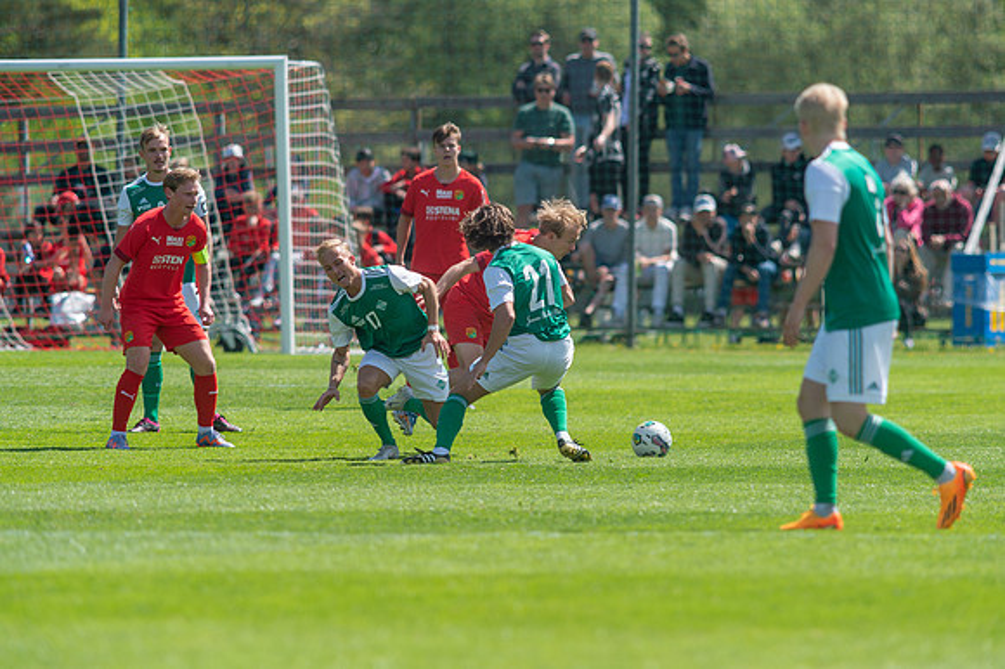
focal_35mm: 426
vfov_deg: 3.2
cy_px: 334
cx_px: 502
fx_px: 11887
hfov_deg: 4.8
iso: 220
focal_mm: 420
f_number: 4
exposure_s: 1/1250
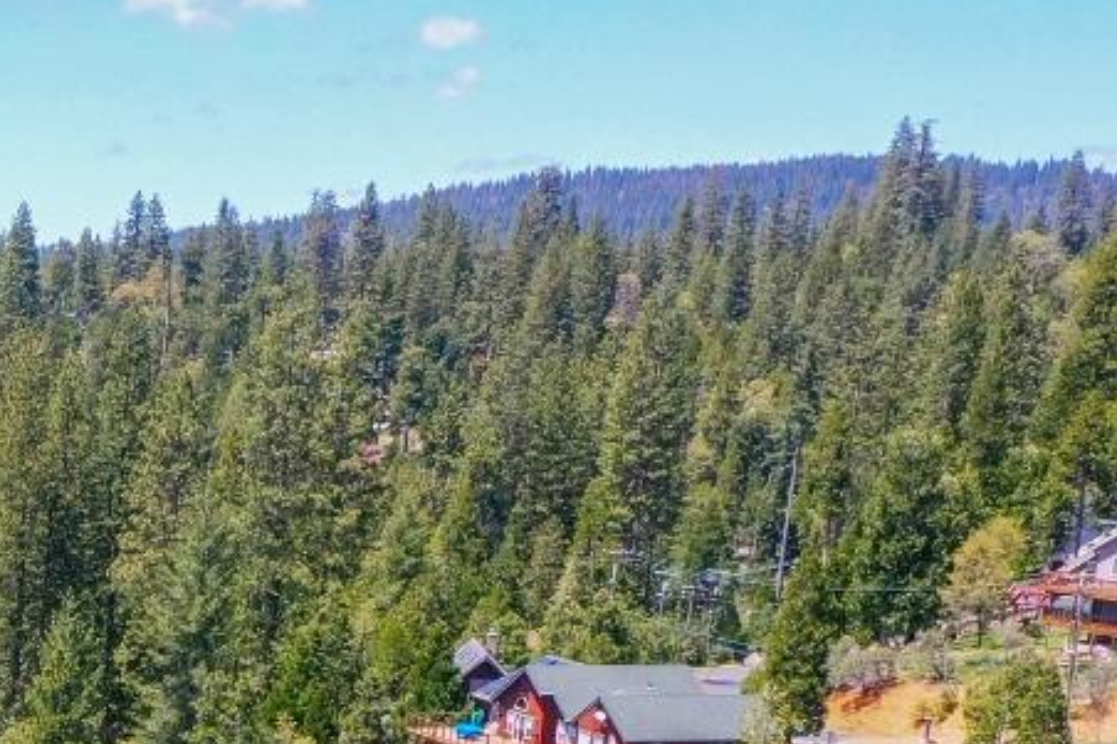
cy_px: 1149
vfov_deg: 13.7
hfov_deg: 19.3
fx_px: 2884
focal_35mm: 93
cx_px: -544
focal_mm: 10.26
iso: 400
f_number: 7.1
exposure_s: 1/800
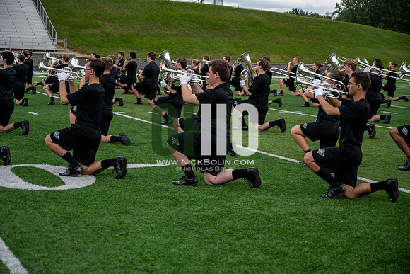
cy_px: 137
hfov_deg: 28.8
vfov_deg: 19.5
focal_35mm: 70
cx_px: 205
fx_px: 797
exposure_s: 1/800
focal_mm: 70
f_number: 4
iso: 250
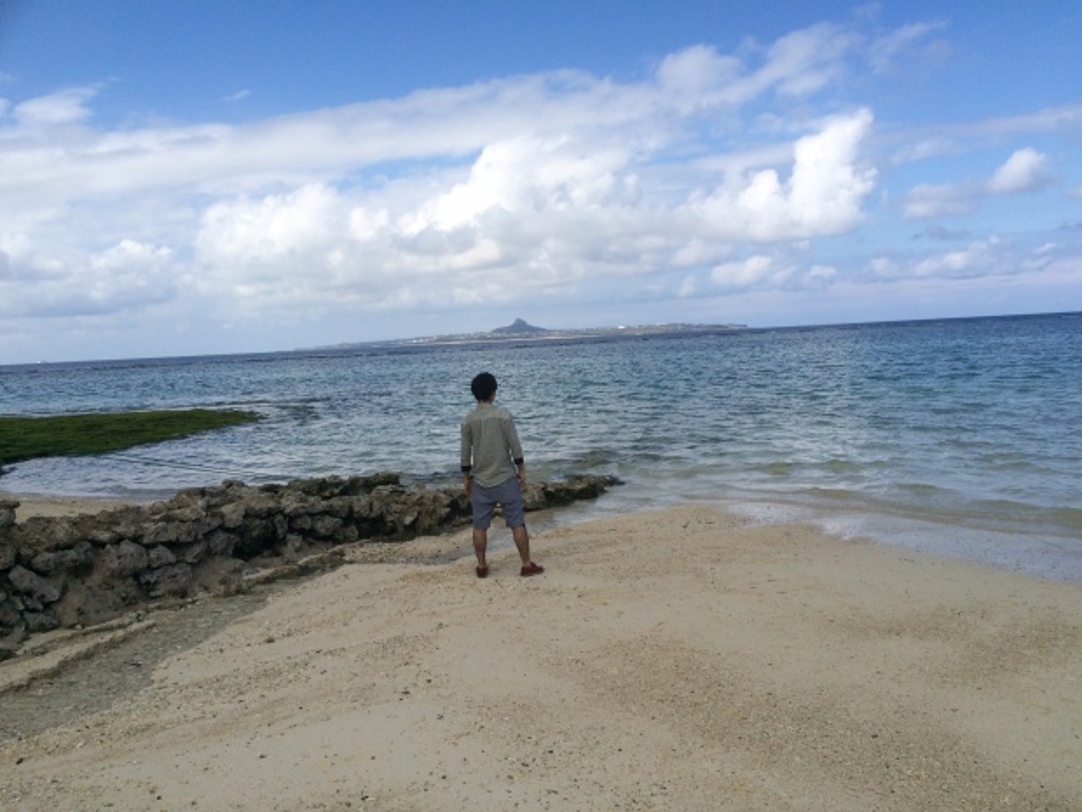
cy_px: 406
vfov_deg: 48.2
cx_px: 541
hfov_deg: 61.7
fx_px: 906
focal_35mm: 29
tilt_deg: -5.0
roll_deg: +2.9
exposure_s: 1/2564
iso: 32
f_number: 2.2
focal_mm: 4.15
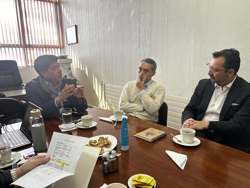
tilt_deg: -12.4
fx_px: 188
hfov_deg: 67.3
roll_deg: +1.6
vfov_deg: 53.1
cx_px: 125
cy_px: 94
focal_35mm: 26
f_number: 1.5
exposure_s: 1/120
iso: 100
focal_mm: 5.7
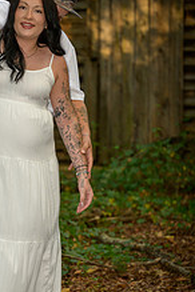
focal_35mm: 216
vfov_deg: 9.5
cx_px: 5
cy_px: 169
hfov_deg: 6.3
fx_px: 1755
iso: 200
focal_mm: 105
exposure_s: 1/60
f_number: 3.3
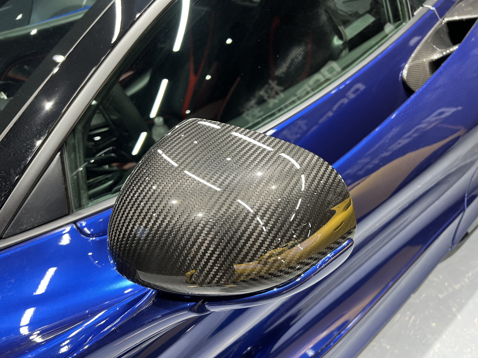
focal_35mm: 26
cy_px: 179
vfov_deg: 53.1
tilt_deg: -34.6
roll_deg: +4.4
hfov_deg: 67.3
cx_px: 239
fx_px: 359
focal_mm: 5.7
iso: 160
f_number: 1.5
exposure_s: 1/50
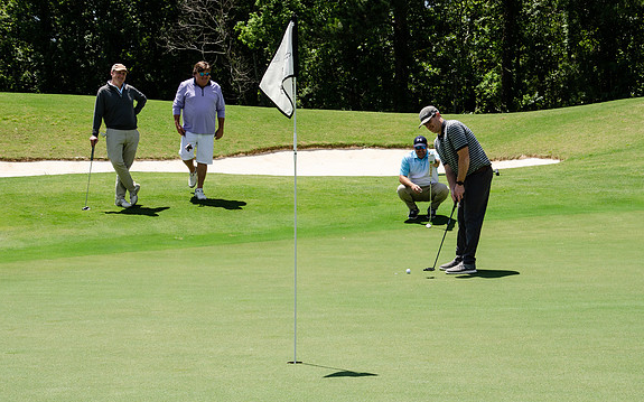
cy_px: 213
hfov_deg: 25.8
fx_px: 1404
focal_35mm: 80
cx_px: 324
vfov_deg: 16.3
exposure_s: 1/500
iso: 400
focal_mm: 52
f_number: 13
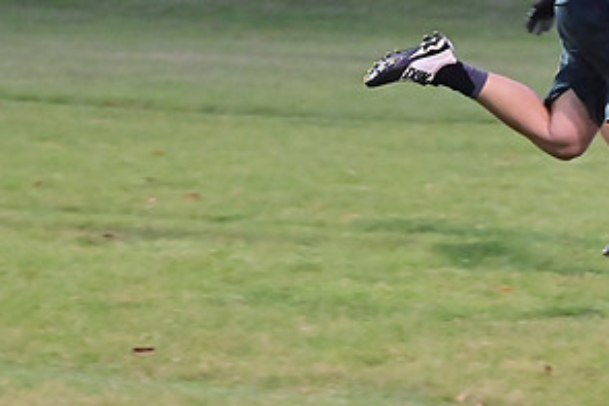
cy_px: 36
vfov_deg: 3.6
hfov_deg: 5.4
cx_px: 425
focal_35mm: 384
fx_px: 6499
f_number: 4
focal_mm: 130
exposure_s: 1/400
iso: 6400
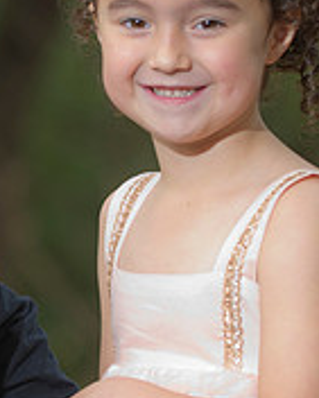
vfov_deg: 5.7
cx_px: -93
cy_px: 185
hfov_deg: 4.5
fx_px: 4009
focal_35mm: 340
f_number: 3.2
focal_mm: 110
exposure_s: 1/200
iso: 400
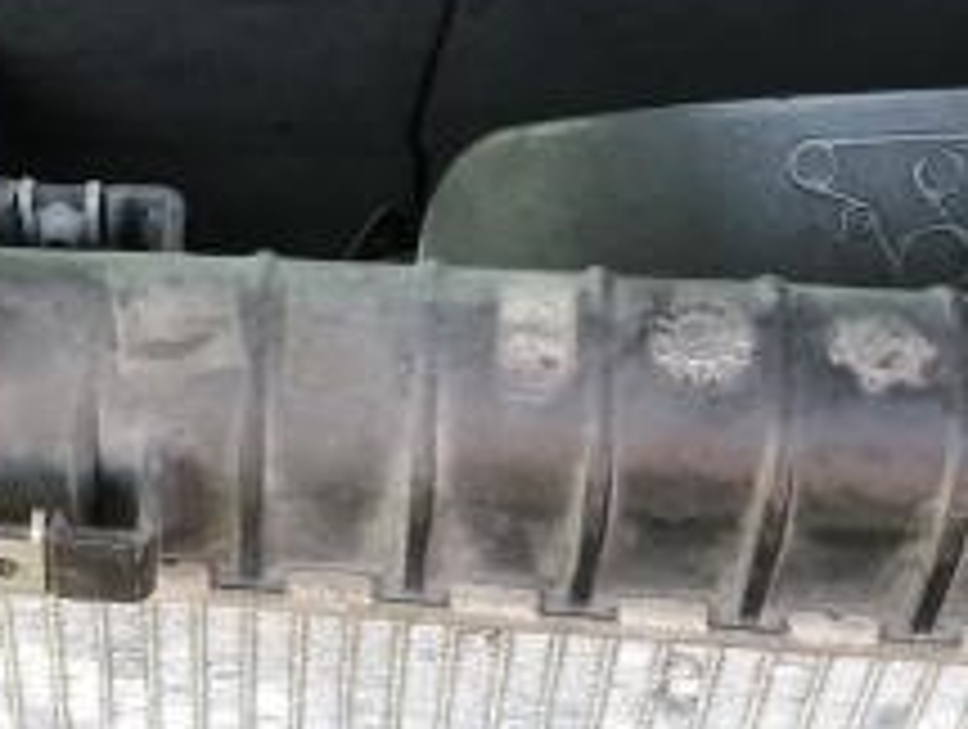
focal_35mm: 104
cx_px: -212
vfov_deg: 14.3
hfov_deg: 17.9
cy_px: 284
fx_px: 2913
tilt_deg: -35.9
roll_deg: +1.1
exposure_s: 1/30
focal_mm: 3.99
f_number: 1.8
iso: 32
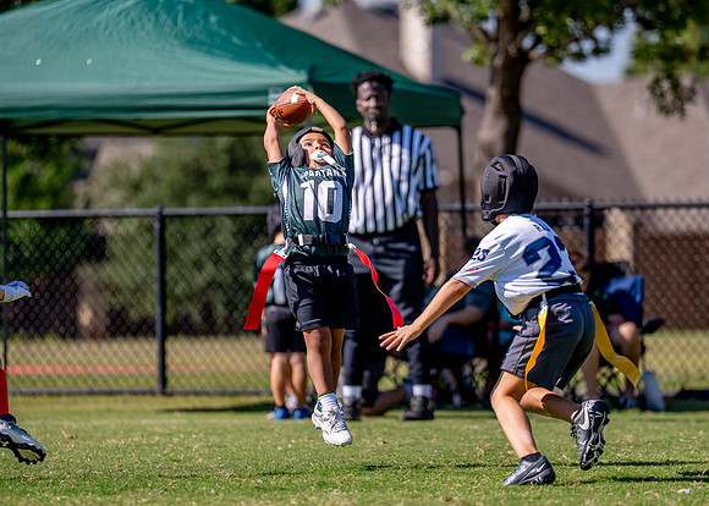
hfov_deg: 7.2
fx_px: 5656
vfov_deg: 5.1
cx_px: 413
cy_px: 268
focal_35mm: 281
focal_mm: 200
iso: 250
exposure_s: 1/5000
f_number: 2.8
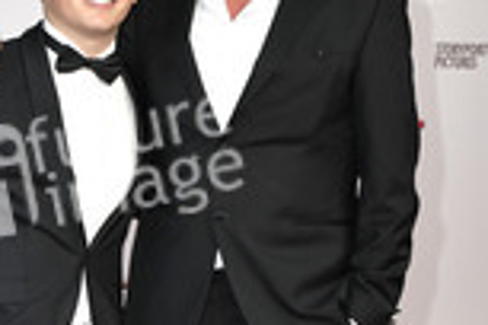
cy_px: 331
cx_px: 172
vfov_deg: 13.6
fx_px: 1342
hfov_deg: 20.6
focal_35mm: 99
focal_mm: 38
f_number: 7.1
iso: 1600
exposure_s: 1/160
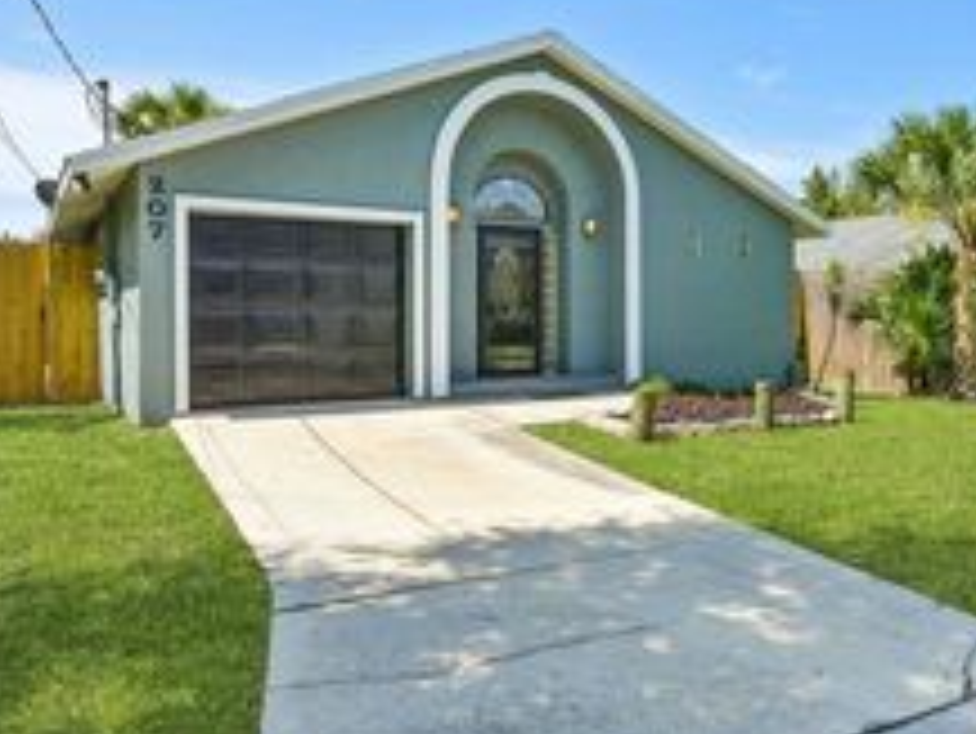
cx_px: 652
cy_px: 322
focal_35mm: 31
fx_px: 875
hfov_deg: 57.0
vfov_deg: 45.4
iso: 100
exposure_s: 1/180
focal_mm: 14
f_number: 8
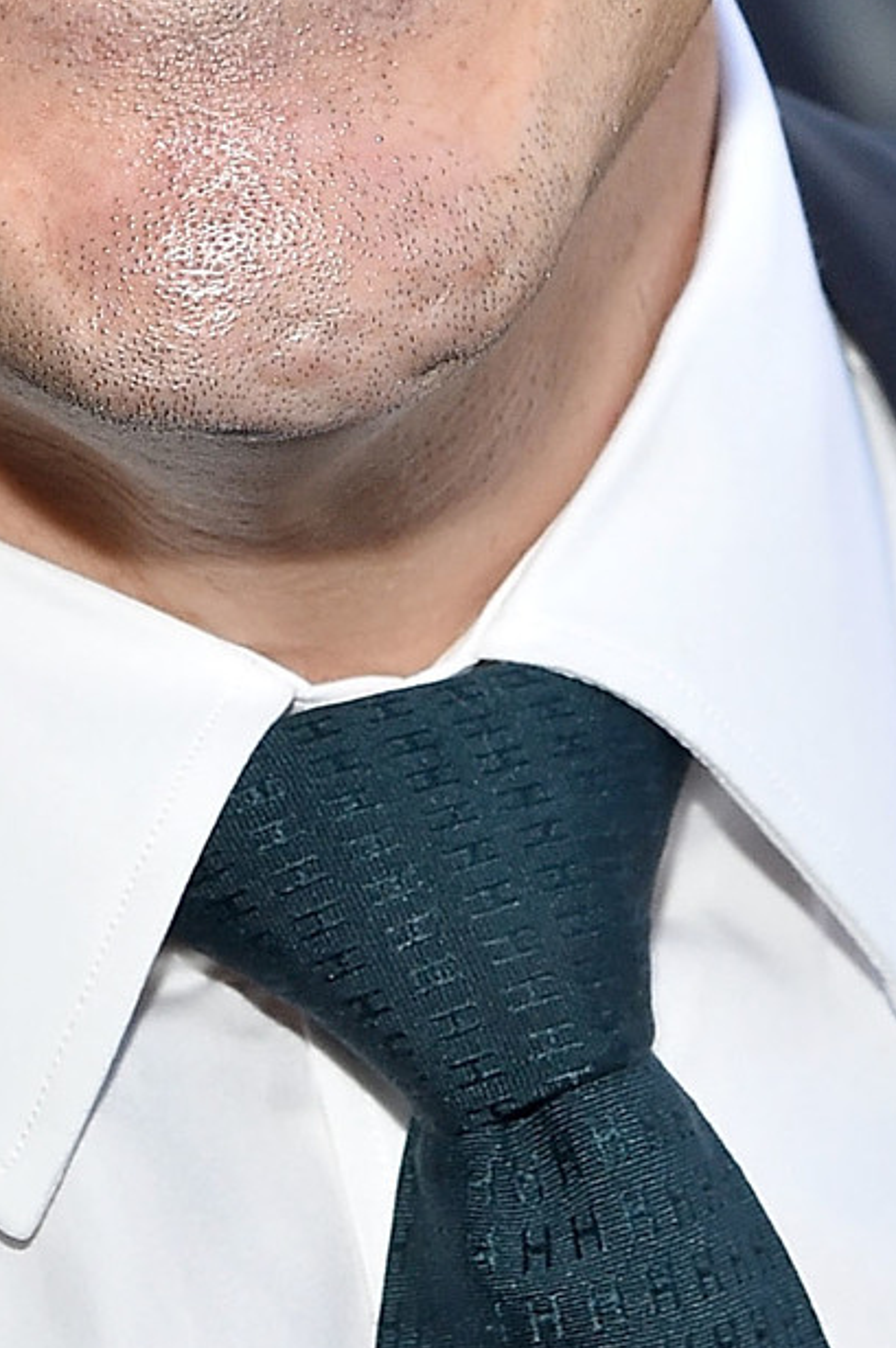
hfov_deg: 5.0
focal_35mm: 273
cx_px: 87
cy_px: -219
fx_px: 10208
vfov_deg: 7.5
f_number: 8
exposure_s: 1/250
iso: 800
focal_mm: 82
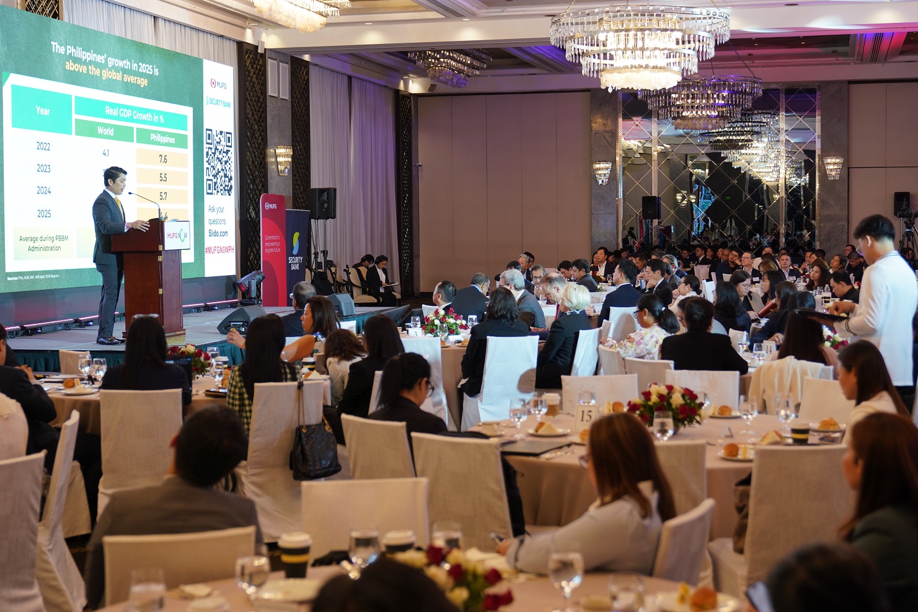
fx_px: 1403
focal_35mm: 55
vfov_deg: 24.6
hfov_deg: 36.2
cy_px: 290
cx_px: 479
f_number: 2.8
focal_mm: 46
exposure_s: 1/160
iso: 640
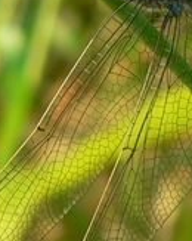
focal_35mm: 384
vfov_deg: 5.0
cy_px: -90
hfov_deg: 4.0
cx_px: 150
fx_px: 2733
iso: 80
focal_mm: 12.4
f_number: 4
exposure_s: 1/250
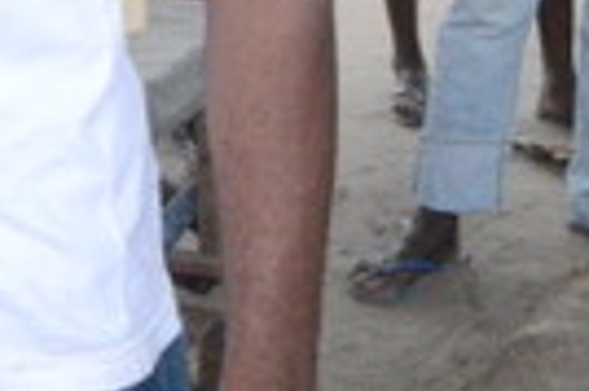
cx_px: -752
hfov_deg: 12.1
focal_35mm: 141
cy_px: -270
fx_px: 2304
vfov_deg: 9.3
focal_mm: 18
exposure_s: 1/200
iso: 3200
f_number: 16
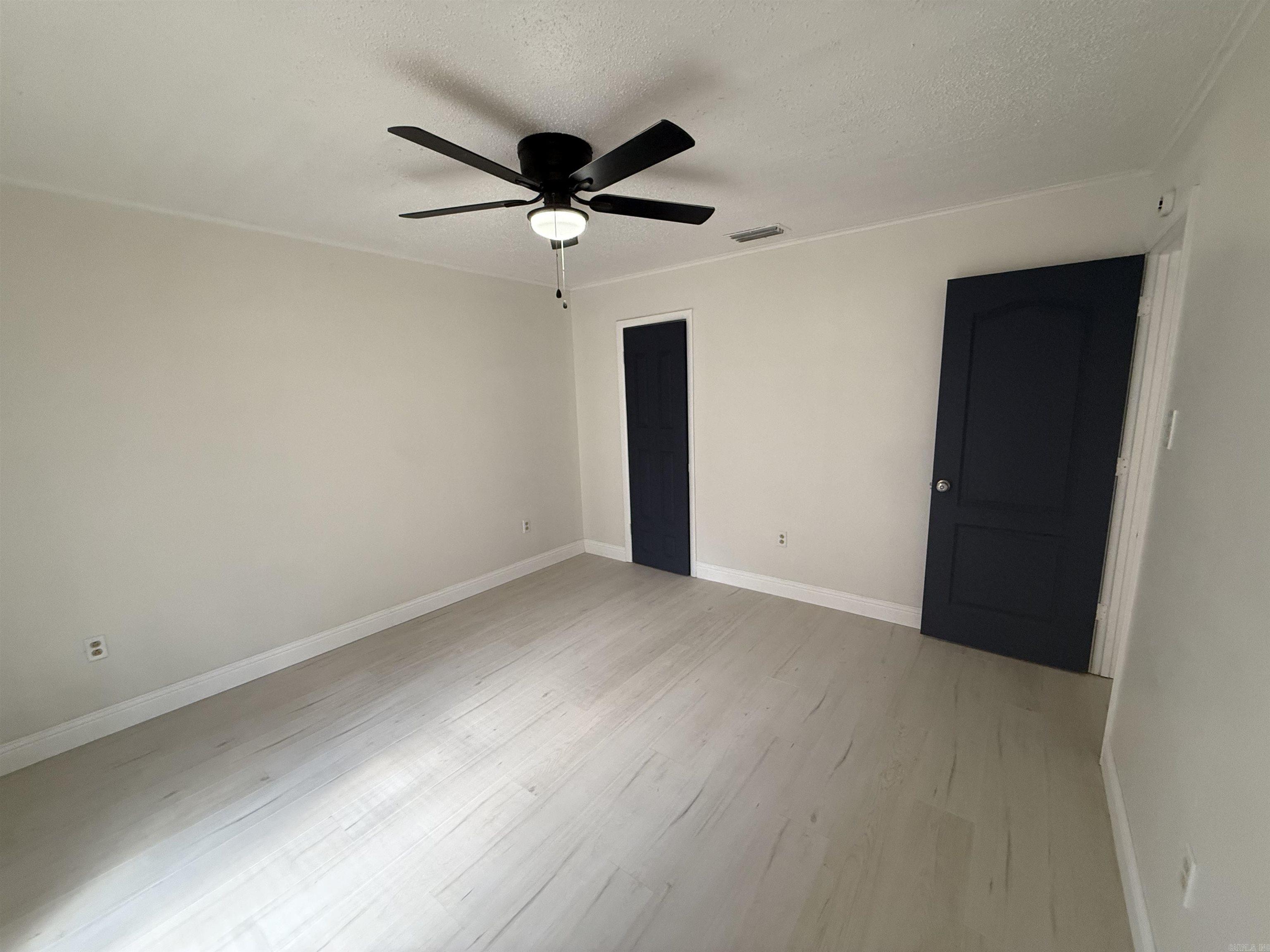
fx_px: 514
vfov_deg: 85.7
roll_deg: +1.6
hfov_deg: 102.1
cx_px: 635
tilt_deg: -8.2
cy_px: 476
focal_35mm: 14
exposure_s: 1/64
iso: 320
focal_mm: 2.22
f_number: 2.2
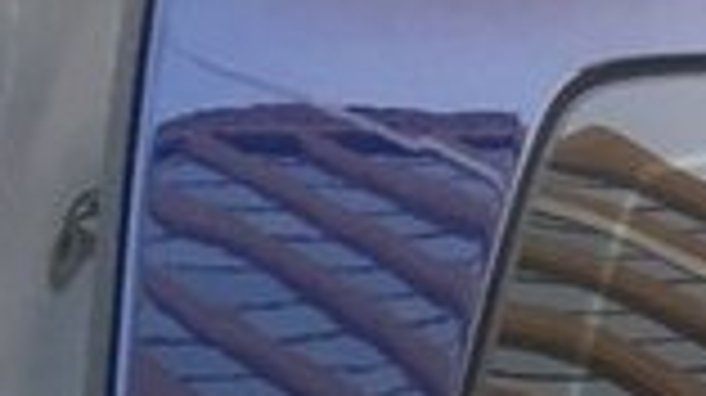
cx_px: 1430
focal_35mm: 133
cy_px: 1109
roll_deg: +1.7
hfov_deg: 13.7
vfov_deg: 8.0
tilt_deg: -17.6
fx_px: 2488
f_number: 2.2
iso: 80
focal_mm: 4.15
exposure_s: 1/33
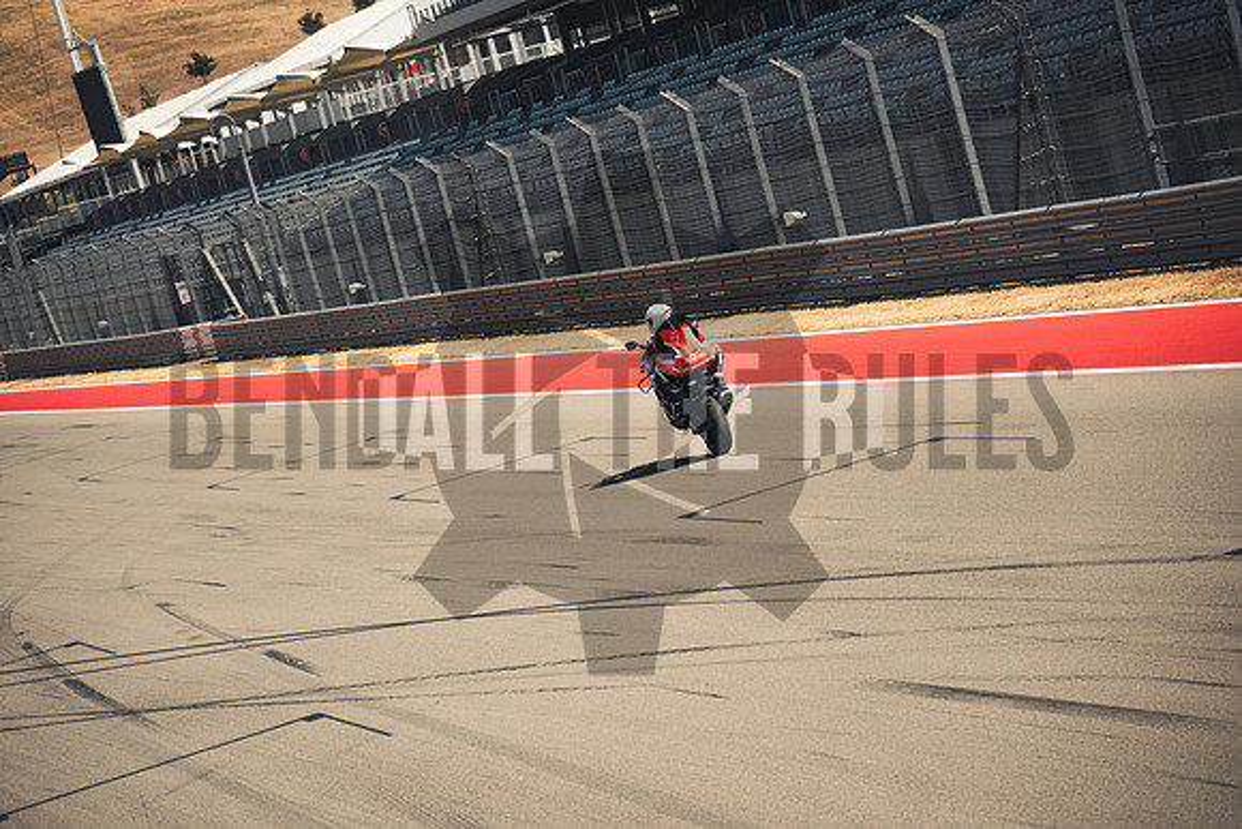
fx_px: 5176
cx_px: 621
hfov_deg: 13.7
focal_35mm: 150
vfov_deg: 9.2
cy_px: 414
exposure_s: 1/4000
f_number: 4.5
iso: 1250
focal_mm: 100
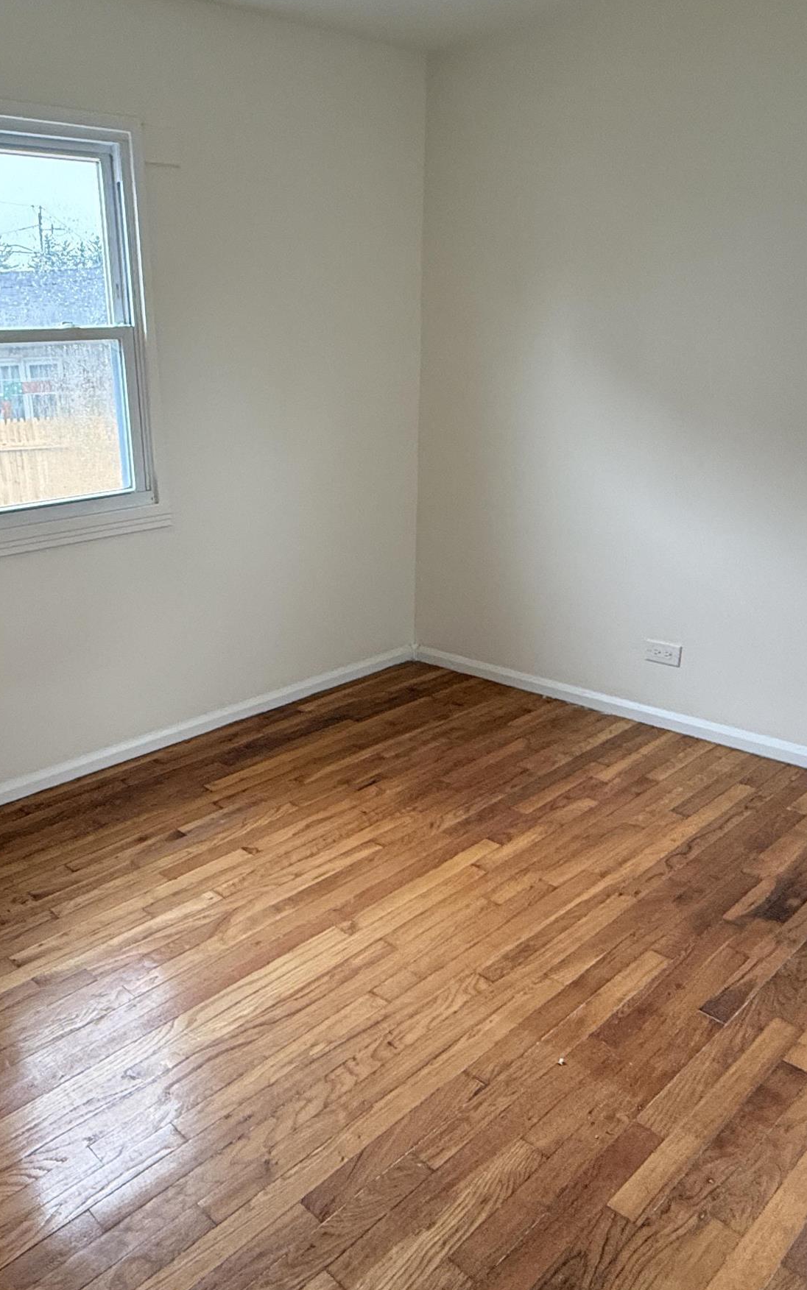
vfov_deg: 70.4
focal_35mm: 26
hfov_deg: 46.3
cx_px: 228
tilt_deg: -19.6
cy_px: 676
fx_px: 915
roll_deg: +3.1
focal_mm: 2.22
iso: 320
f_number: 2.2
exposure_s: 1/60
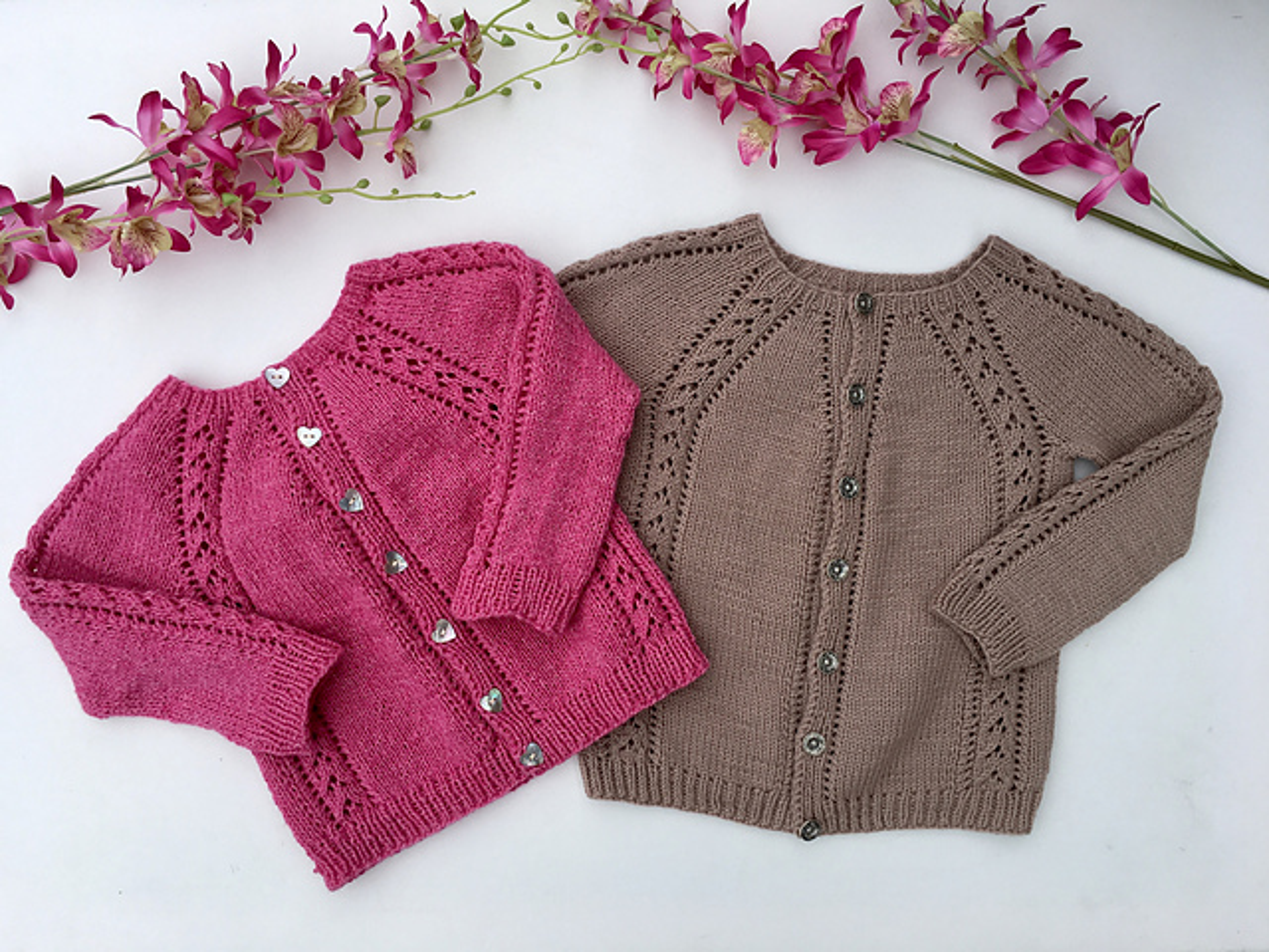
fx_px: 1063
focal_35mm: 29
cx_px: 634
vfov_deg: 48.2
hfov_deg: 61.7
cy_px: 476
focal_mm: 4.15
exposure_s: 1/582
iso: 25
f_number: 2.2
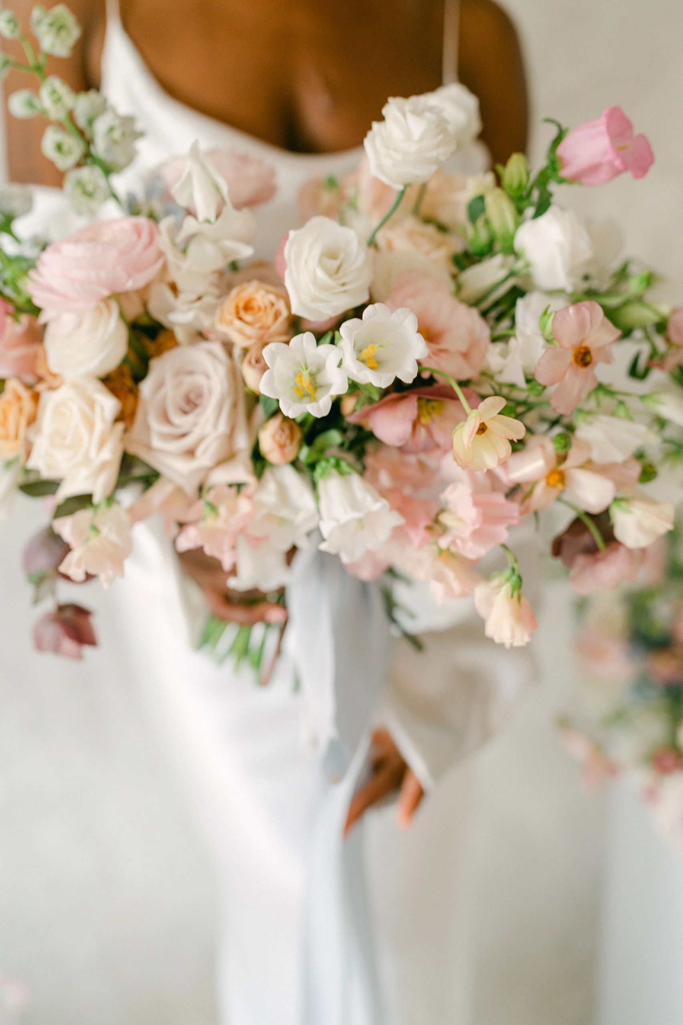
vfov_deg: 54.4
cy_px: 512
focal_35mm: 35
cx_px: 342
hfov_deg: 37.8
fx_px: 996
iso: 640
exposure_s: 1/160
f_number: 2.2
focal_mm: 35
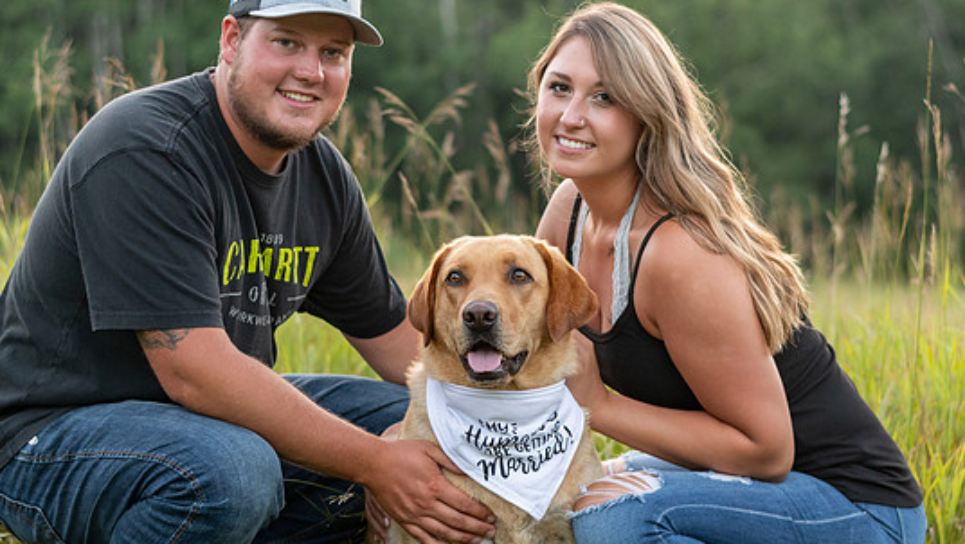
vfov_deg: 13.0
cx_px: 501
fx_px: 2381
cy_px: 280
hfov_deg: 22.9
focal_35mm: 93
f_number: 2.2
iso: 320
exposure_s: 1/500
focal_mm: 50
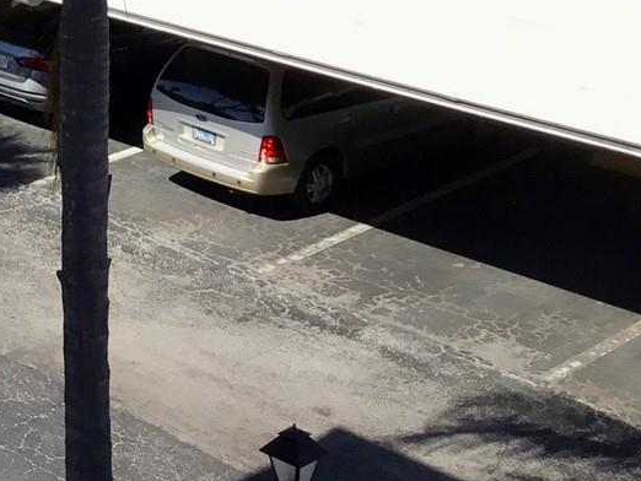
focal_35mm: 95
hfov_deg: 18.9
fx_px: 1760
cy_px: -232
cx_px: -231
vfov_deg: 14.6
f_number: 2.4
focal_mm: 3.3
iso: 25
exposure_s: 1/1404
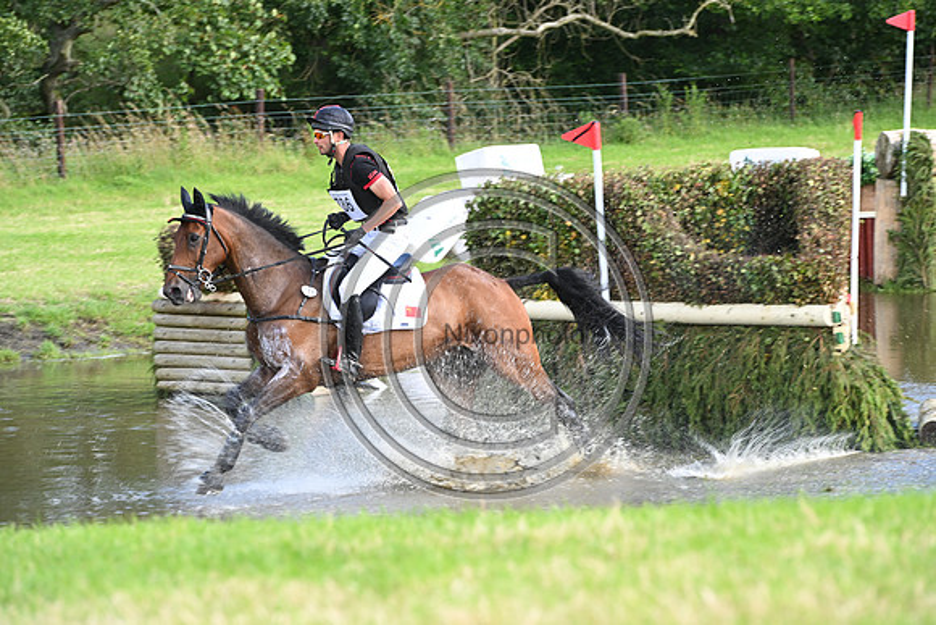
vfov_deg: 6.9
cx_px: 468
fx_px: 5201
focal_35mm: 200
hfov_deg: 10.3
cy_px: 312
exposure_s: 1/160
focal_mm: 200
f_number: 9
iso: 500
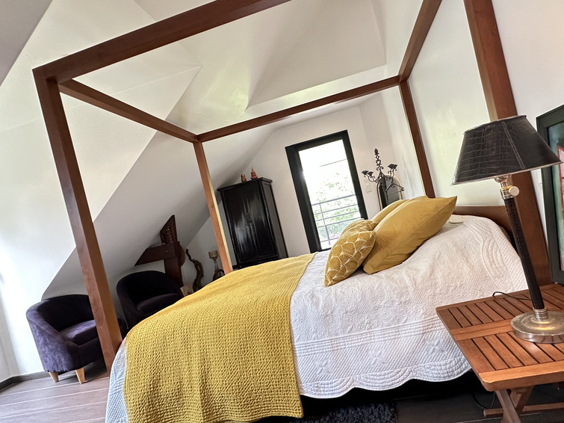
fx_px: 310
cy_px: 224
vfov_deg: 68.6
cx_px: 307
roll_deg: +13.8
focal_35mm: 19
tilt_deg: -3.0
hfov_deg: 84.5
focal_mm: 2.22
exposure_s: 1/50
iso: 250
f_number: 2.2
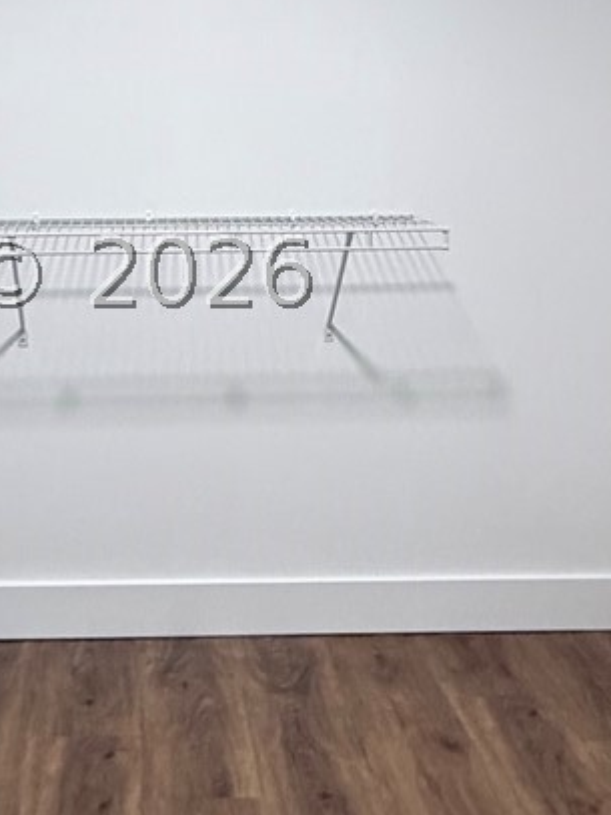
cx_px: 194
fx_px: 1295
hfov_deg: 26.4
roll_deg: +0.3
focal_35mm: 55
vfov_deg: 34.6
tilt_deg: -7.7
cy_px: 272
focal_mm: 2.22
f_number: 2.2
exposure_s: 1/60
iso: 320
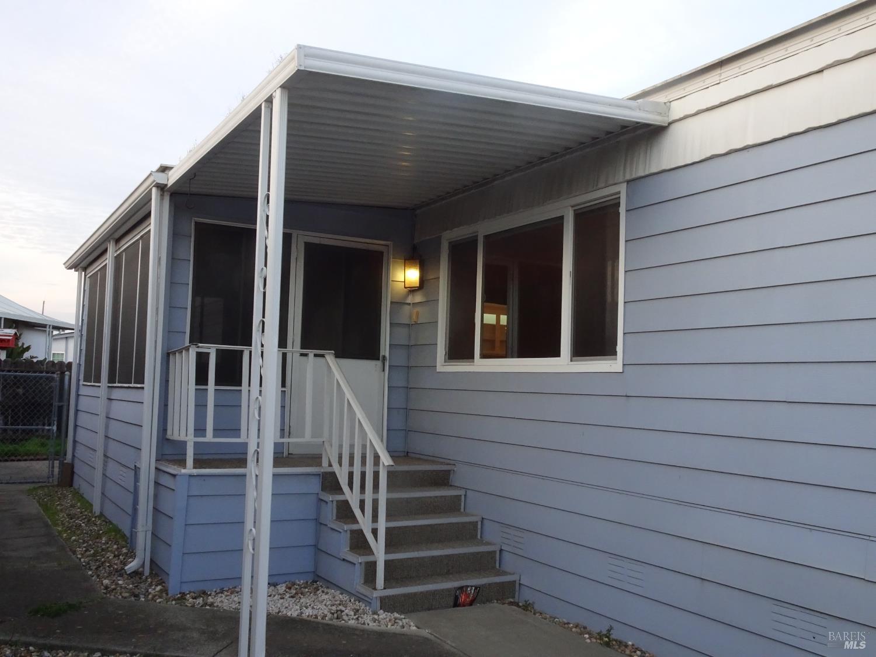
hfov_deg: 56.8
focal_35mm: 32
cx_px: 438
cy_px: 328
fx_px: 810
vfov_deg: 44.2
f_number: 4
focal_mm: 5.43
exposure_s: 1/40
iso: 250
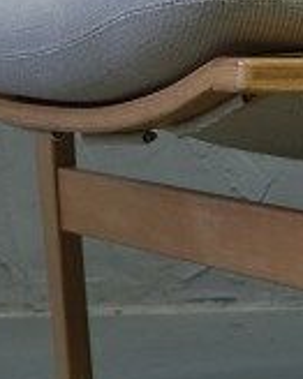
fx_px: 2446
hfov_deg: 6.7
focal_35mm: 218
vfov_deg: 8.6
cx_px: 742
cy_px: -236
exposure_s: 1/28
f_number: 4
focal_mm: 20.2
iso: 640
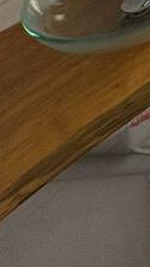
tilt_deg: -13.3
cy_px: -265
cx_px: 457
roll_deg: +0.4
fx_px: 525
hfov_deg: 10.7
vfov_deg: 18.6
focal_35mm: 74
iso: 250
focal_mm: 2.22
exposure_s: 1/81
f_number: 2.2
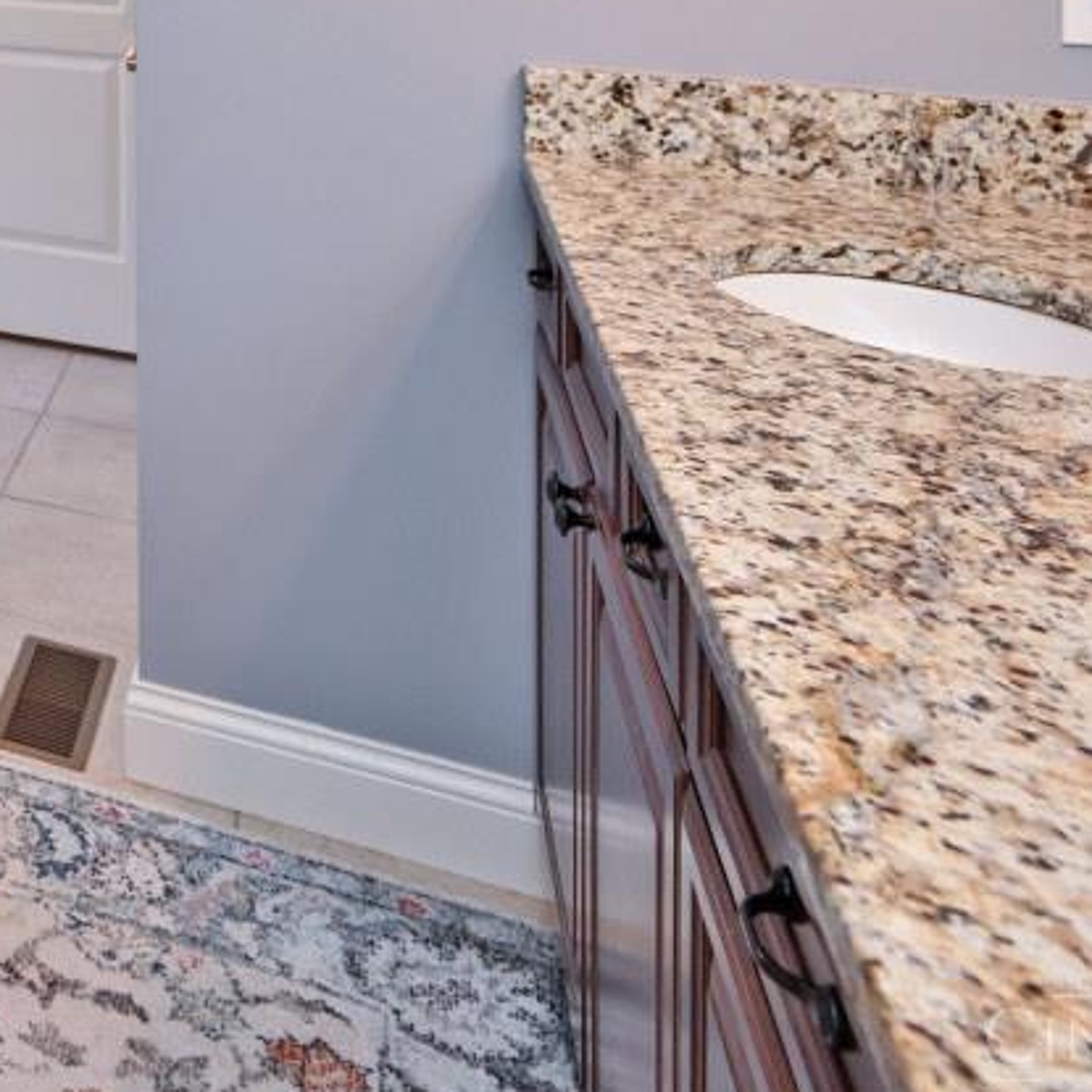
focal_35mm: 43
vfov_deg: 32.8
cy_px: -189
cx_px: -584
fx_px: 1535
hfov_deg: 26.7
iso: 320
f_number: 4
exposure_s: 1/60
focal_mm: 14
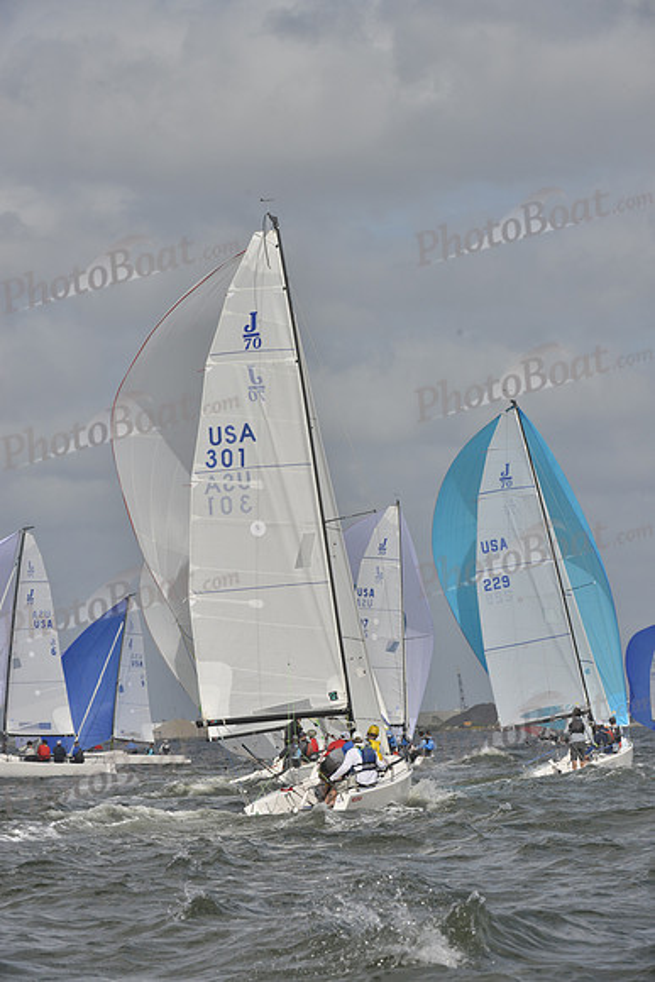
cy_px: 491
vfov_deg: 10.3
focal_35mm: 200
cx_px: 328
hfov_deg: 6.9
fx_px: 5455
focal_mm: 200
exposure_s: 1/1250
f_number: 13
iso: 400
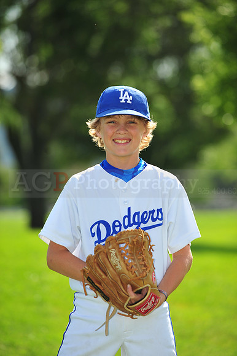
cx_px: 118
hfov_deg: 7.8
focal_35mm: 175
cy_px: 178
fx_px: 1730
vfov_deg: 11.8
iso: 320
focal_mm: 175
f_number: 4.5
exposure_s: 1/1600
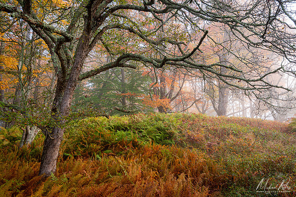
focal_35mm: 30
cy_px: 98
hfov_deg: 61.9
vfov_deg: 43.6
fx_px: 247
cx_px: 148
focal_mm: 30
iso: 100
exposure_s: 1/6
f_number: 11
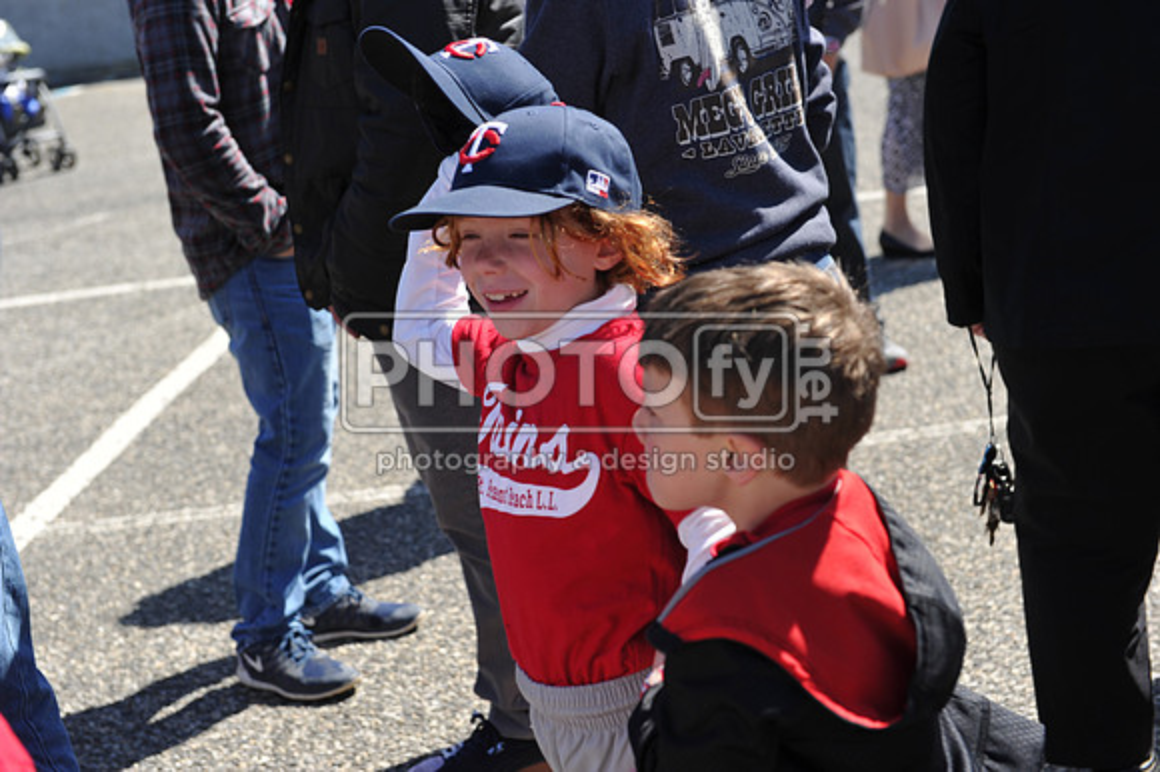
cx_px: 580
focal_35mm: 70
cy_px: 386
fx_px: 2254
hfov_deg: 28.9
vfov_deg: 19.4
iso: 200
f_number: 5
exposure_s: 1/500
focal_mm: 70
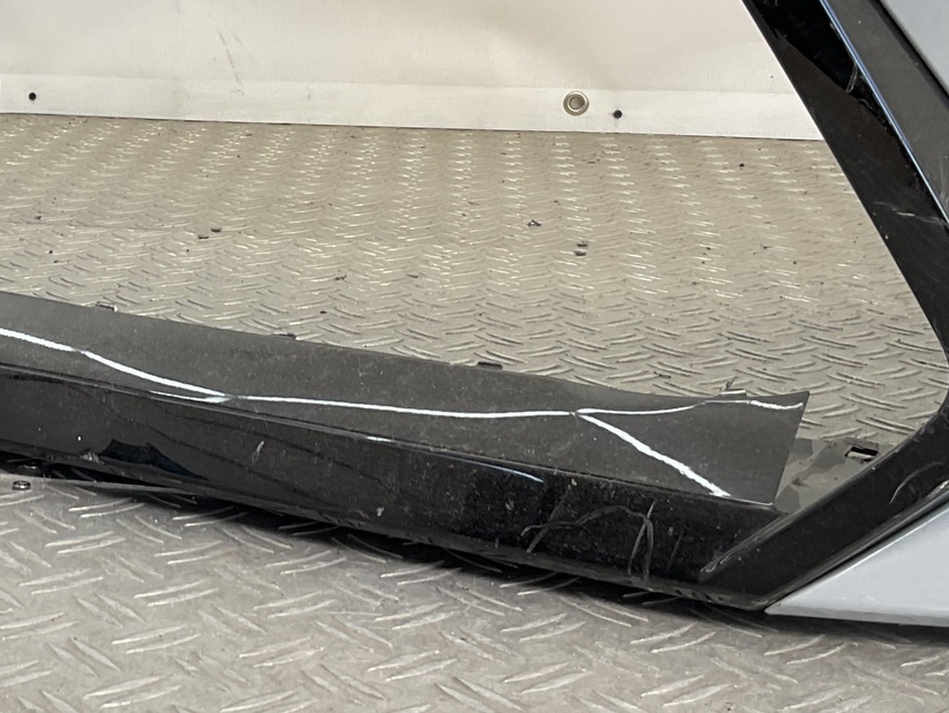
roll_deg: -2.3
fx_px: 1947
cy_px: 203
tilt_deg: -9.6
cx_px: 68
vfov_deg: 20.6
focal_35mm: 71
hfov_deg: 26.3
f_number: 1.8
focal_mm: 3
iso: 16
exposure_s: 1/100
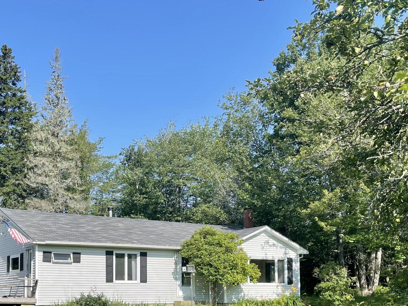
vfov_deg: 29.1
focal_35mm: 48
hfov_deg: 39.1
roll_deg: +0.7
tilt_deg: +3.5
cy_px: 272
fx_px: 566
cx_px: 132
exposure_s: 1/1916
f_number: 1.6
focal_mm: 4.2
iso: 32
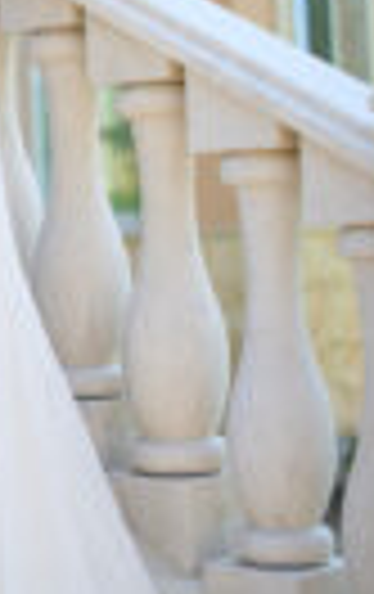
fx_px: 1754
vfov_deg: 19.0
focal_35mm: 108
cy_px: 112
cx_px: -151
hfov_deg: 11.7
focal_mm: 35
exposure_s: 1/3200
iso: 100
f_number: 1.4
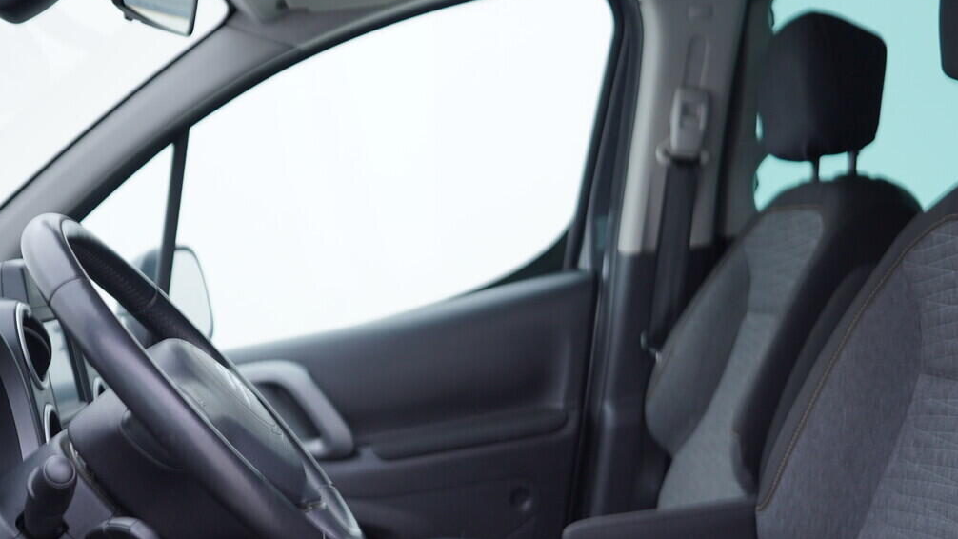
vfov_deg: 21.9
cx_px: 442
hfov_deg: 38.5
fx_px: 1372
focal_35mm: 54
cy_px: 450
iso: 125
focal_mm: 24
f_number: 3.2
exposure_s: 1/40
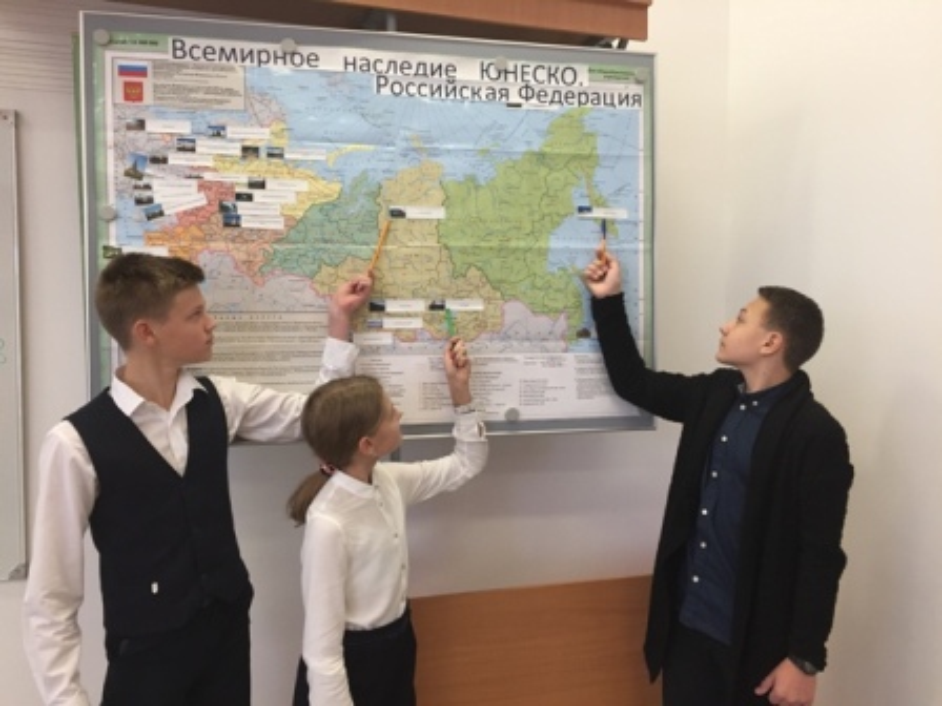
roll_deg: -1.6
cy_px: 353
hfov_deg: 61.7
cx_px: 471
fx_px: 789
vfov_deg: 48.2
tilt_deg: -2.1
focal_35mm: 29
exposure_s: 1/33
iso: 64
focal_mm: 4.15
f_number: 2.2
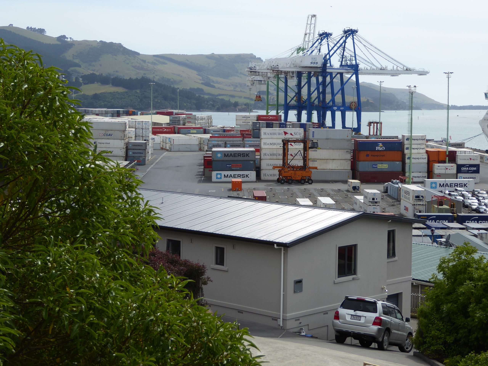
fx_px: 1057
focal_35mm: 75
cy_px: 183
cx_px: 244
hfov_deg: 26.0
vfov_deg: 19.6
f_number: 4.5
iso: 80
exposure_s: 1/640
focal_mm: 12.5
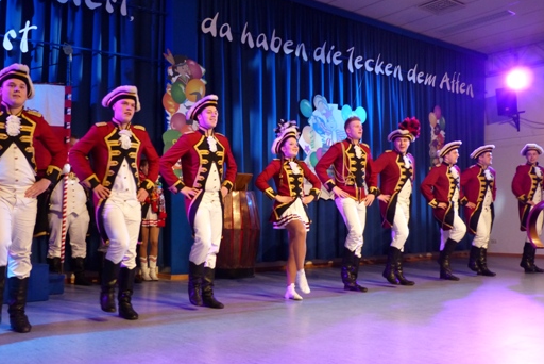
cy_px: 198
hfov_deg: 50.7
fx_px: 575
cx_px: 269
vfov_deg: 35.1
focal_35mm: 38
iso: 400
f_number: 2.8
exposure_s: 1/30
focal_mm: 6.4
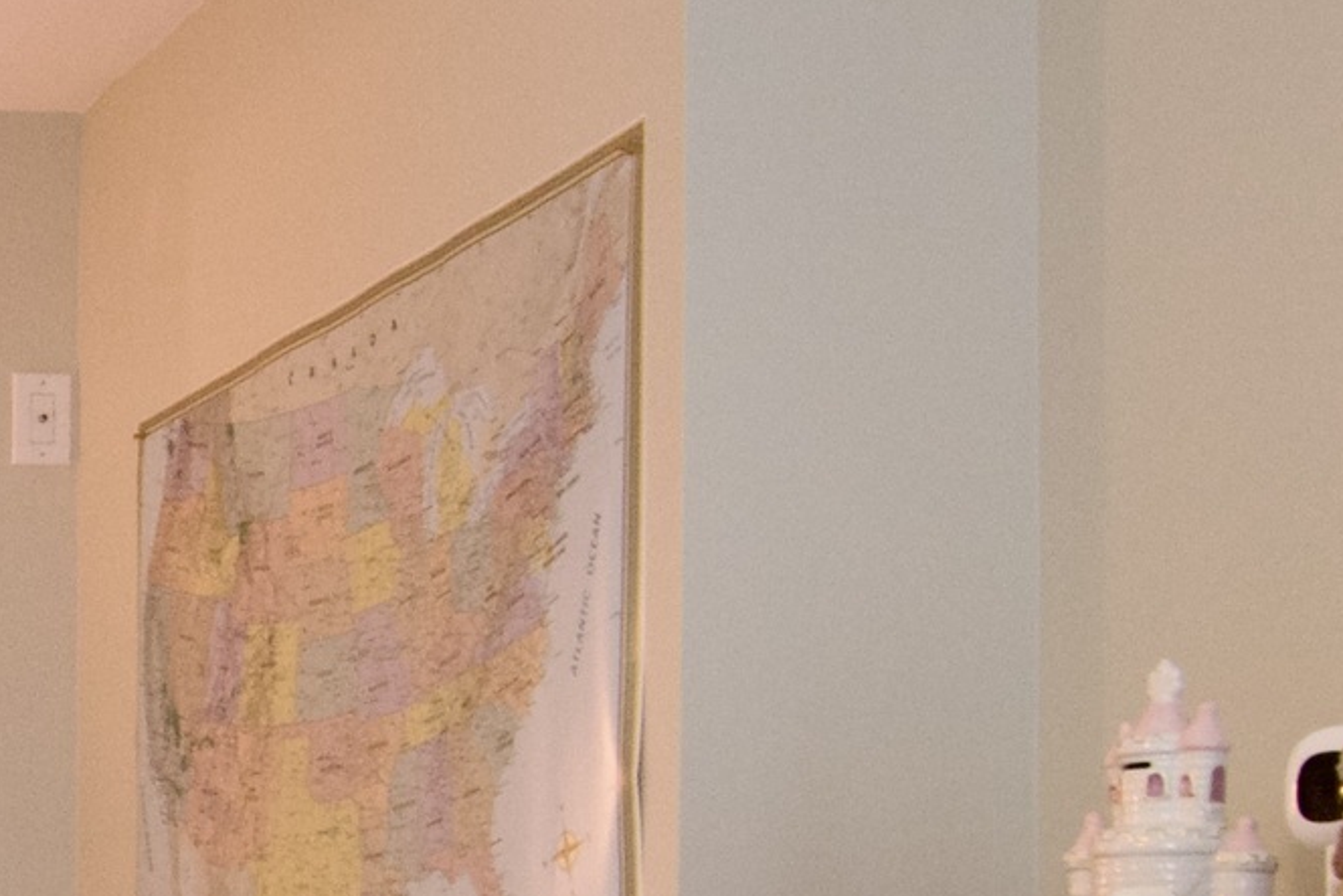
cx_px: -722
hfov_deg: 21.7
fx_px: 2847
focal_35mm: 76
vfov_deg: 17.2
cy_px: 1023
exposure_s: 1/15
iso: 1000
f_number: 7.1
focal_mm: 11
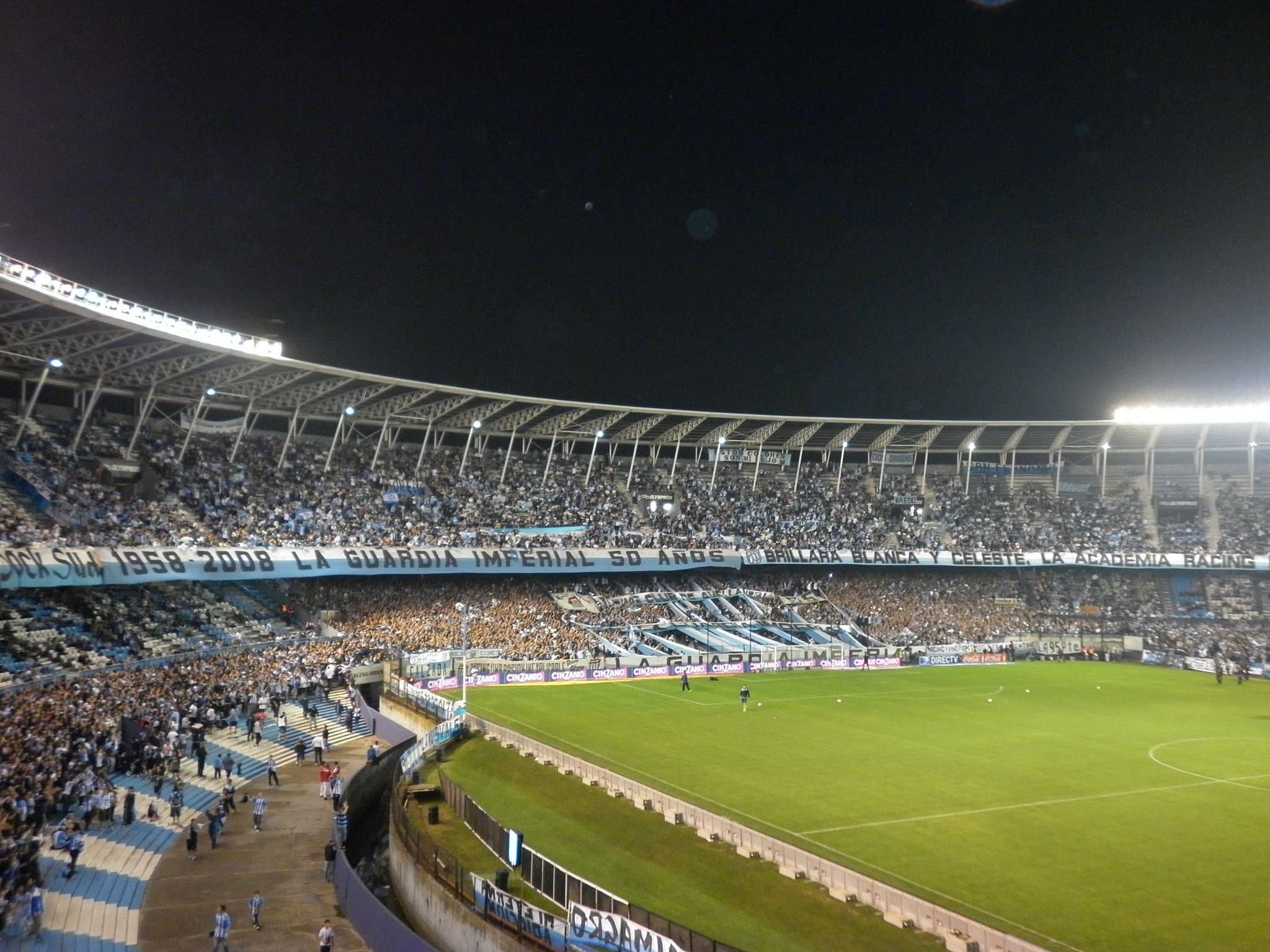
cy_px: 476
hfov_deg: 58.4
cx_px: 635
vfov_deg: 45.4
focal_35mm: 31
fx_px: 1137
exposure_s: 1/30
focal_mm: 5.6
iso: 250
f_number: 2.9
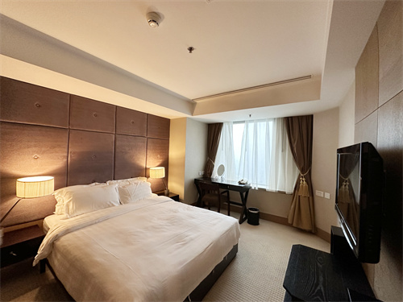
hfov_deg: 102.1
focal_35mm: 14
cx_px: 202
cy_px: 151
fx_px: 163
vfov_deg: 85.7
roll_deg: -1.7
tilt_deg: +0.5
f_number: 2.2
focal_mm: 2.22
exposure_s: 1/50
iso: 200
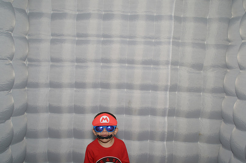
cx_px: 123
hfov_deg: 57.3
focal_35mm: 33
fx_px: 225
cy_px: 82
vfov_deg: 39.8
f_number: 8
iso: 125
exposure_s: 1/125
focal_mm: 22
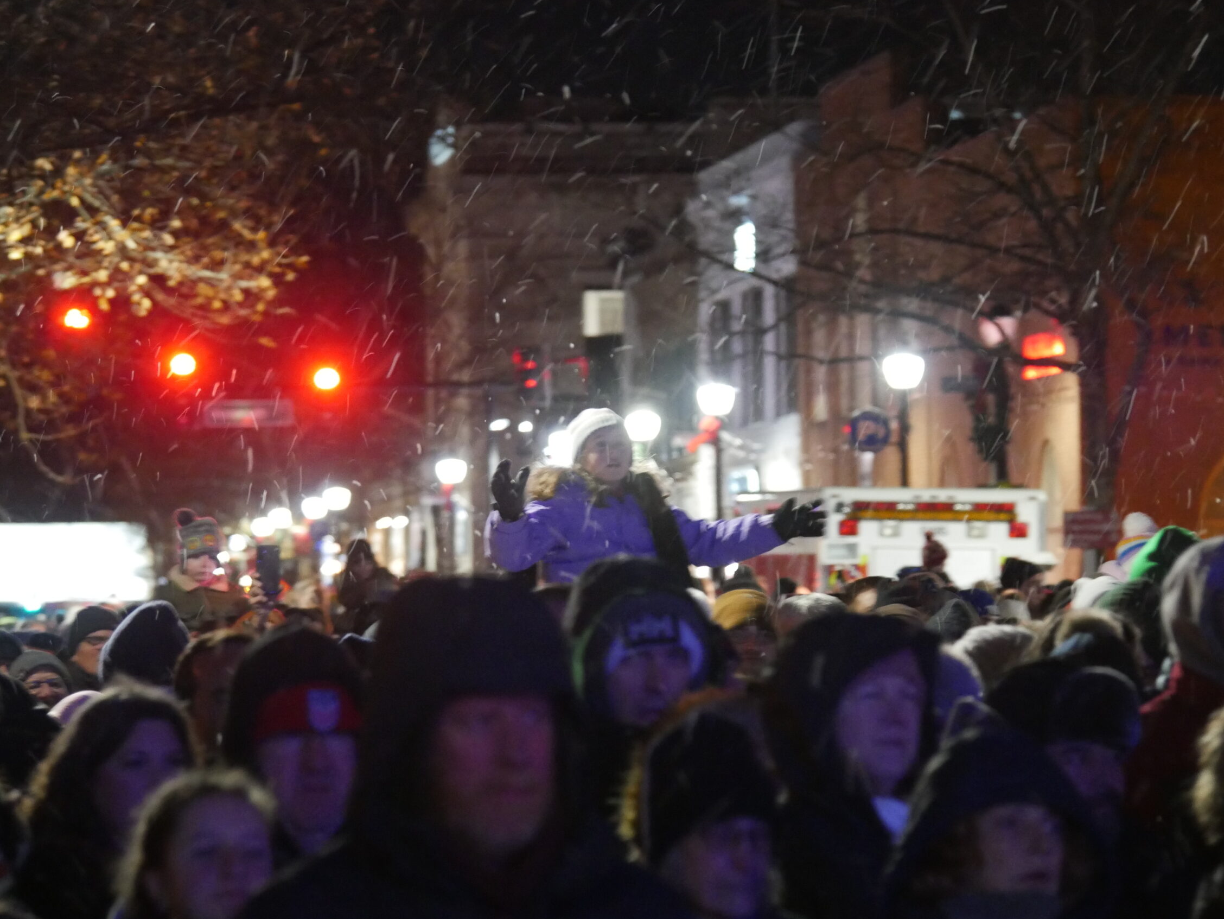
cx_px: 660
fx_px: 8028
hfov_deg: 8.7
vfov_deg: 6.5
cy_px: 497
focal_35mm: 227
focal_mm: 100
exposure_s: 1/20
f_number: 4
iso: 3200
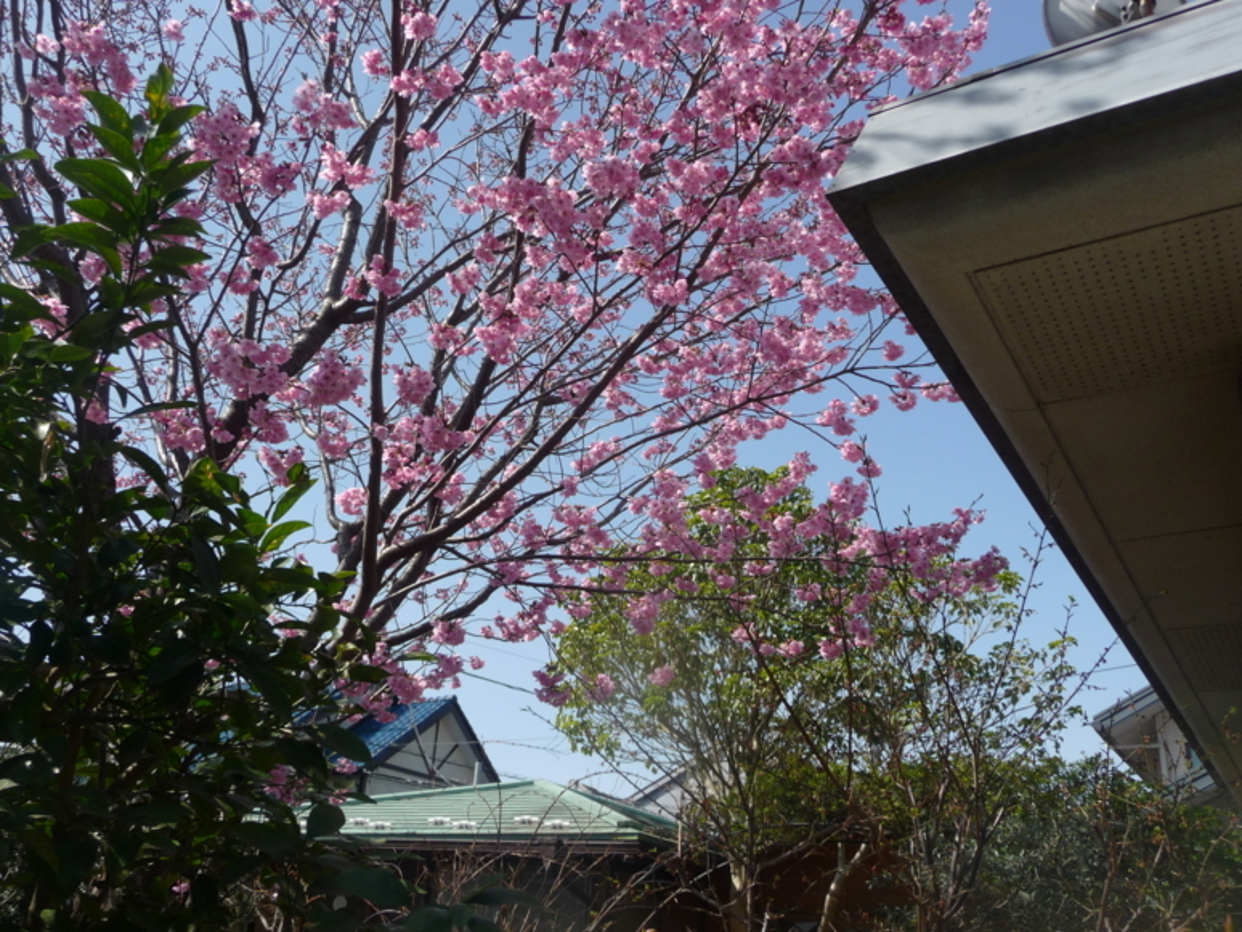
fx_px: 1113
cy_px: 468
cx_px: 626
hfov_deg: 58.3
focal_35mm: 31
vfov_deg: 45.5
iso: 100
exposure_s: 1/800
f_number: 3.4
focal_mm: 5
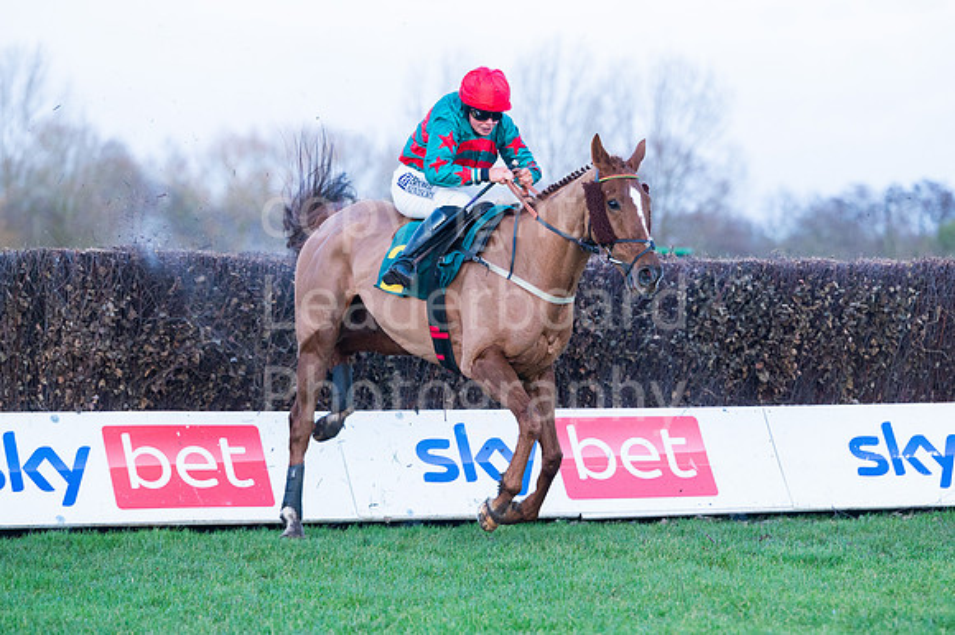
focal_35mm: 183
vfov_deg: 7.5
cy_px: 319
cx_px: 527
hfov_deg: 11.2
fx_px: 4853
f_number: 3.5
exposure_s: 1/1250
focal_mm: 145
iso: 1250
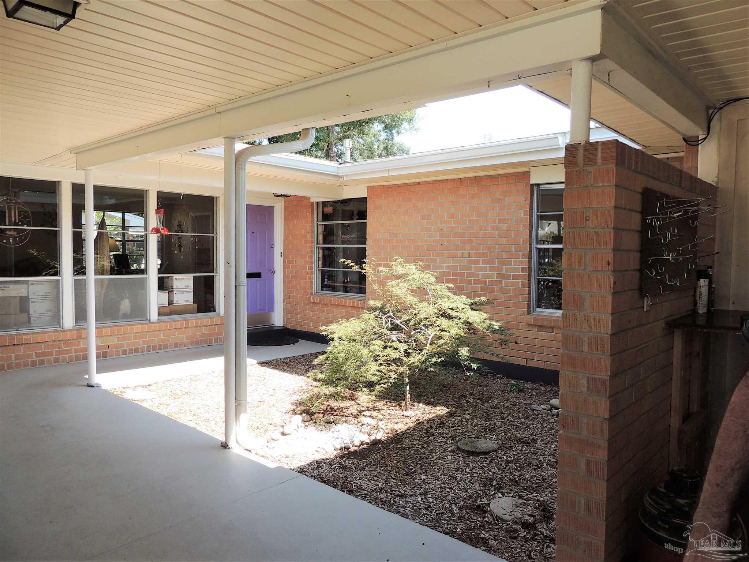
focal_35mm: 24
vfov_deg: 56.8
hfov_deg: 71.6
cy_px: 281
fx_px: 519
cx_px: 374
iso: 100
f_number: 3
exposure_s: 1/250
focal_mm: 4.3
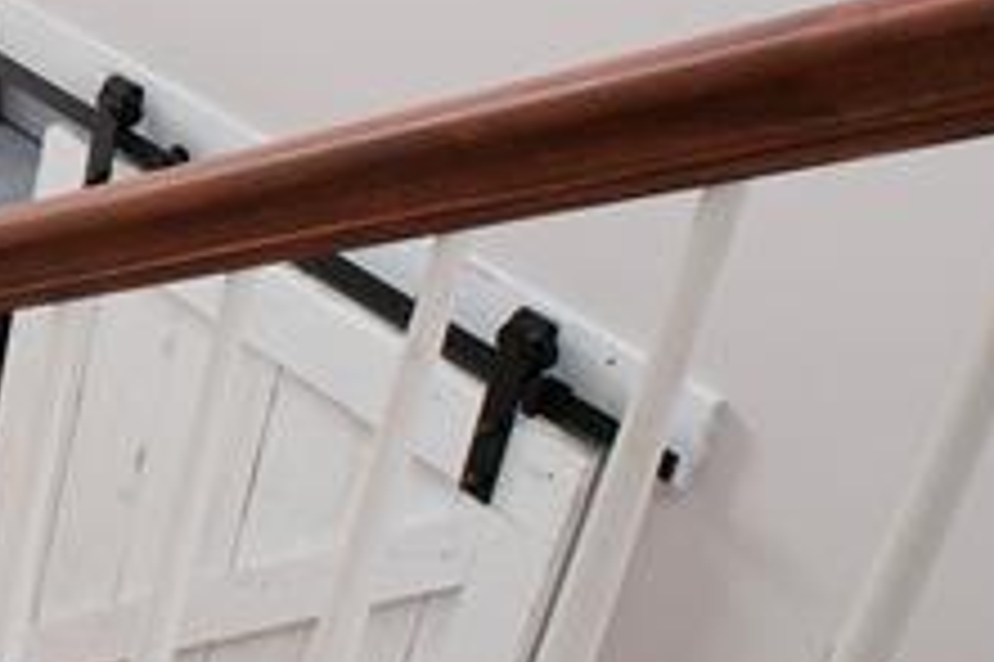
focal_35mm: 74
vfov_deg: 17.6
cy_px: -117
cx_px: -675
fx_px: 2042
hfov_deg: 21.0
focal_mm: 10.8
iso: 800
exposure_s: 1/250
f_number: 7.1
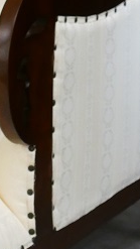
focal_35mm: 188
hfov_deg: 6.3
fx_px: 1240
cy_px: 175
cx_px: -111
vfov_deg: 11.4
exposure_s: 1/80
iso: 1000
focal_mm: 13.43
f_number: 3.1
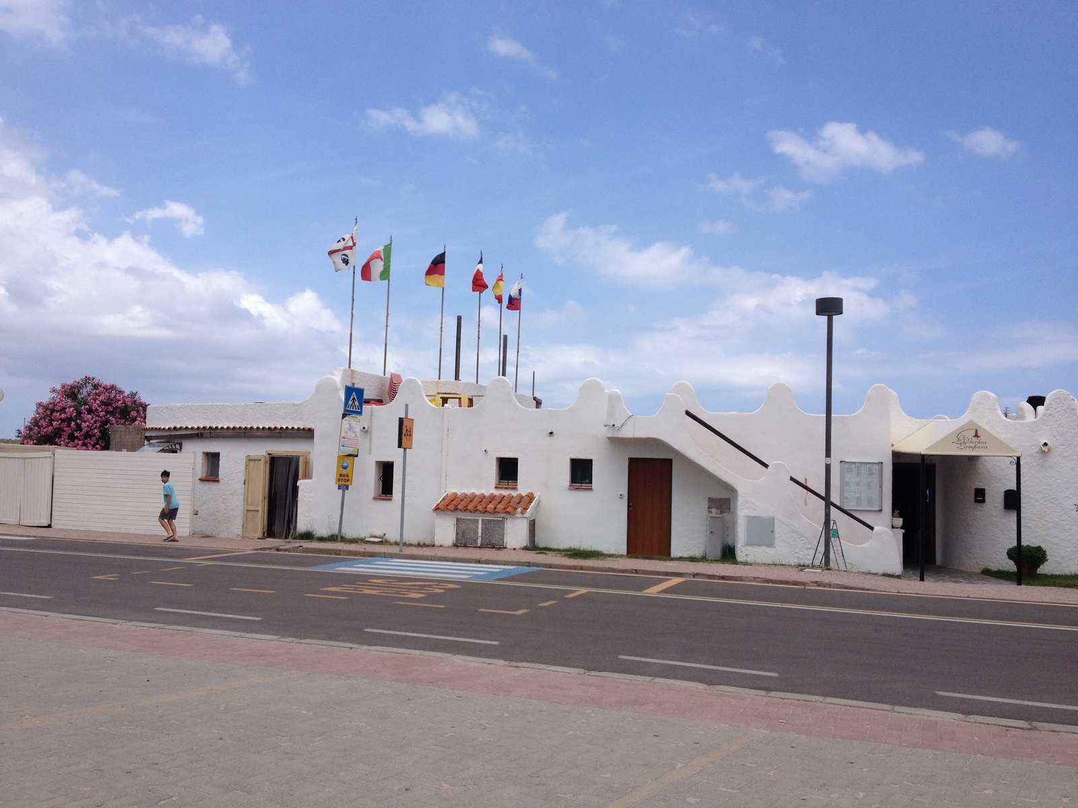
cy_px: 404
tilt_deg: +0.3
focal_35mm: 35
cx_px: 539
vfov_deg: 40.7
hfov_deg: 52.6
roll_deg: -1.5
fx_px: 1090
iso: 50
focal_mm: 4.28
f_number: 2.4
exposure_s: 1/2045
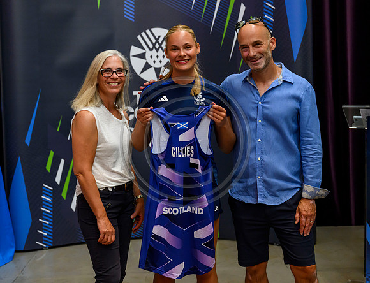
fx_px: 637
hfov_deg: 32.4
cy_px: 127
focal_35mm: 59
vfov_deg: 25.0
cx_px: 185
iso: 4000
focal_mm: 49
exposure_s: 1/320
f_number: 3.5
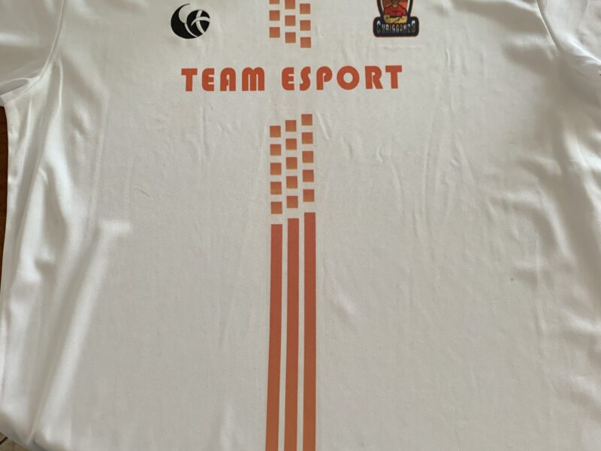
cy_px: 226
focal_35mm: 26
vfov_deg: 53.1
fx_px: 451
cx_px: 300
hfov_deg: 67.3
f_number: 1.8
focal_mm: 4.25
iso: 200
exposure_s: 1/60
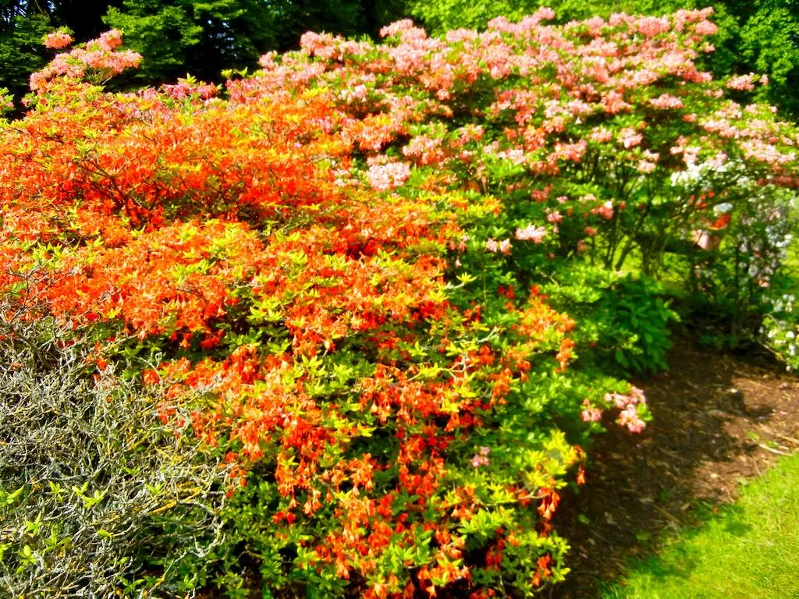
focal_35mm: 34
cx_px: 400
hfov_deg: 54.0
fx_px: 785
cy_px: 300
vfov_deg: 41.8
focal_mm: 6.2
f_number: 3.6
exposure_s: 1/738
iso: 160
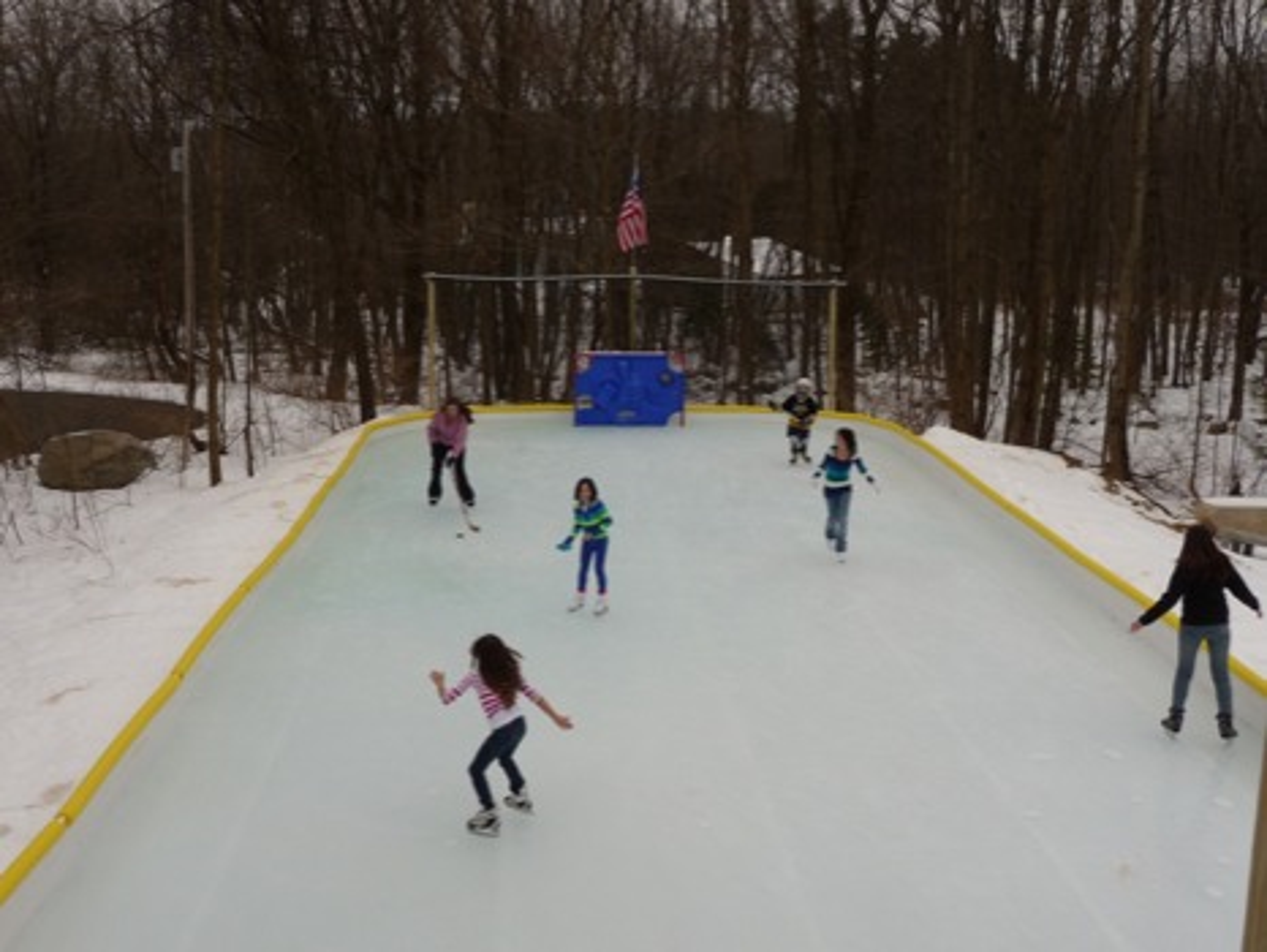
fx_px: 1392
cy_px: 476
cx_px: 634
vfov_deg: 37.8
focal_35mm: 38
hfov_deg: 49.0
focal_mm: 6.3
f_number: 3.8
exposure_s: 1/160
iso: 100
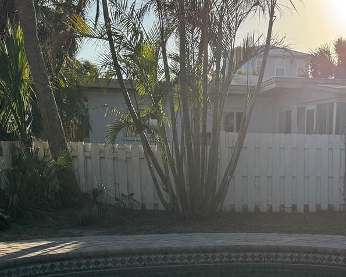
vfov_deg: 23.4
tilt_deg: -11.0
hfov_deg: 29.2
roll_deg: -0.6
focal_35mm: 63
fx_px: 645
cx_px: 291
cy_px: 261
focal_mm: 6.76
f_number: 1.78
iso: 80
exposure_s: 1/4049
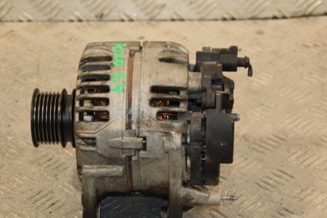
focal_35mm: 110
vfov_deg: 12.5
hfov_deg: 18.6
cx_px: 151
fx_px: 1000
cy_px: 127
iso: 800
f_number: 5
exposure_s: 1/125
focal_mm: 52
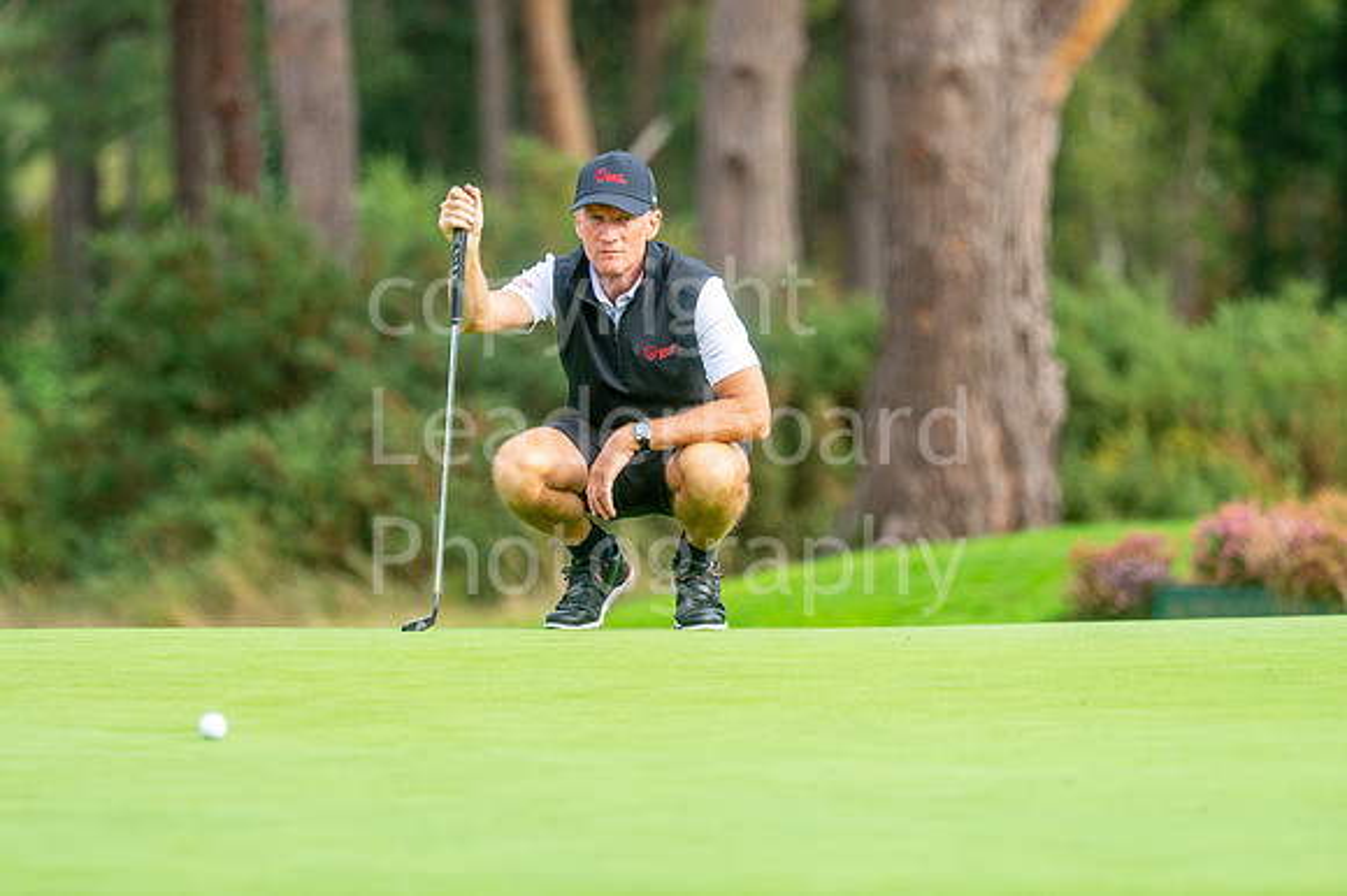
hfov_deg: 4.6
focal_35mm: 450
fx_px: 16827
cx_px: 674
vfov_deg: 3.1
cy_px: 448
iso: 400
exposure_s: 1/1600
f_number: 4
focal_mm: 300
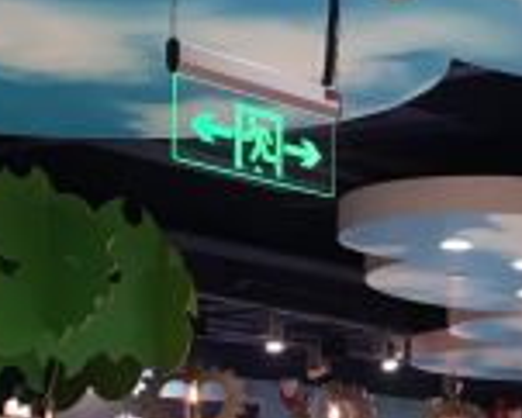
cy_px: 444
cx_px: 660
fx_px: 2025
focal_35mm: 131
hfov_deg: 14.2
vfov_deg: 11.6
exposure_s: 1/17
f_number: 2.2
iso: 32
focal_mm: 4.15
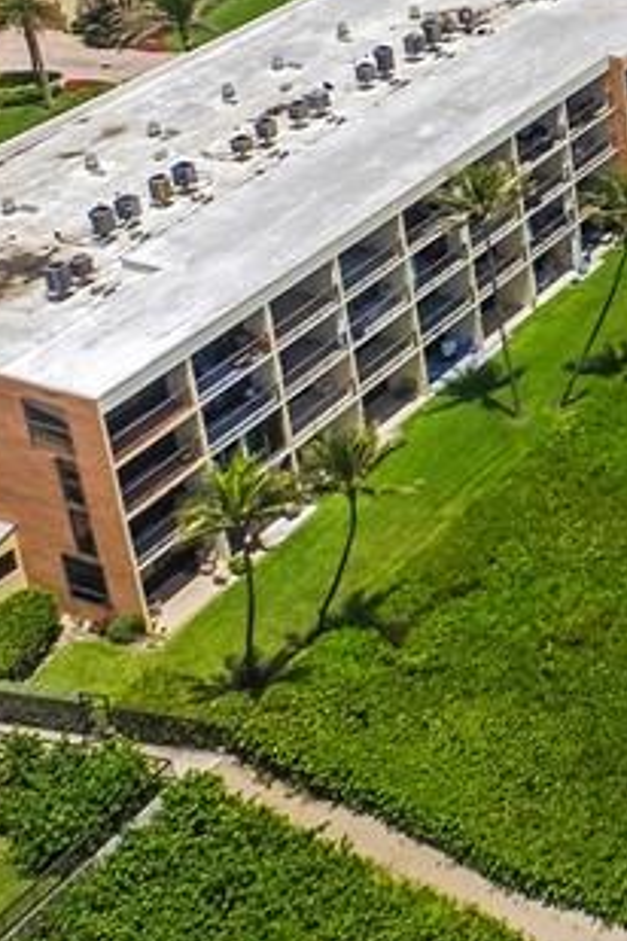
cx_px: 1120
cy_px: -88
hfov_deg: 16.6
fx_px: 1802
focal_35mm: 69
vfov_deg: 26.9
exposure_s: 1/2500
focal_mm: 3.61
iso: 100
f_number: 2.8
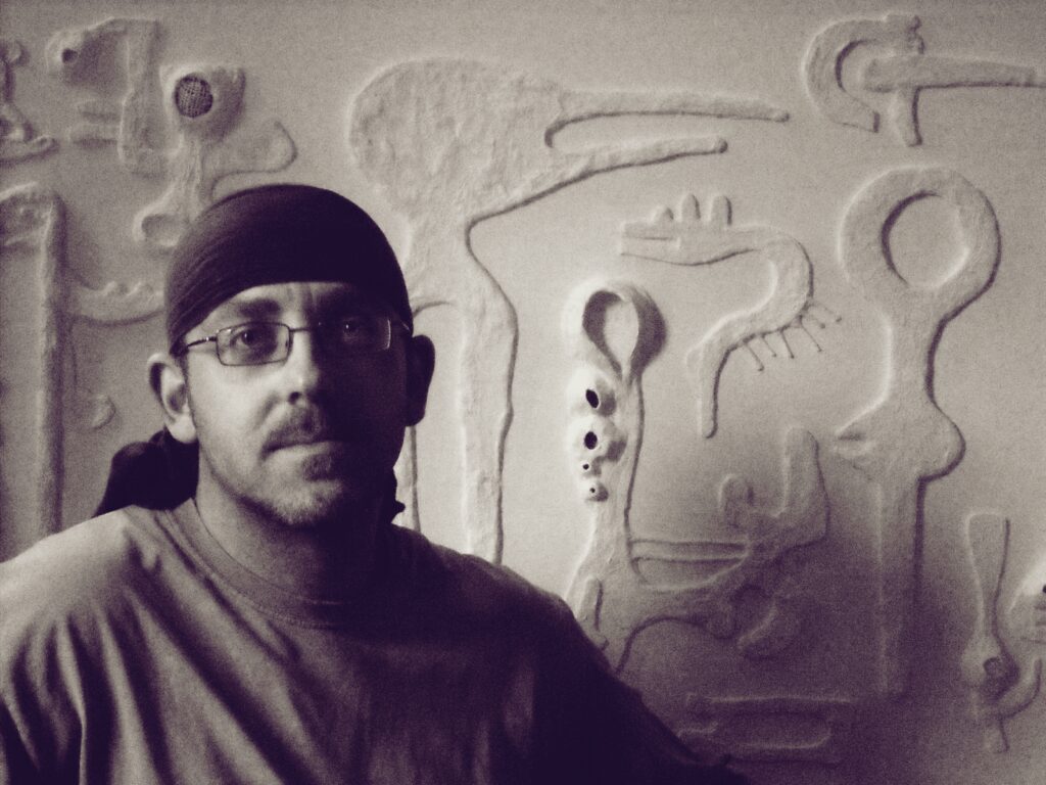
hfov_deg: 23.3
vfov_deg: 17.6
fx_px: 2538
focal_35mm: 84
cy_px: 392
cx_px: 523
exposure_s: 1/8
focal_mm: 13.73
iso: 1600
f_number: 4.1
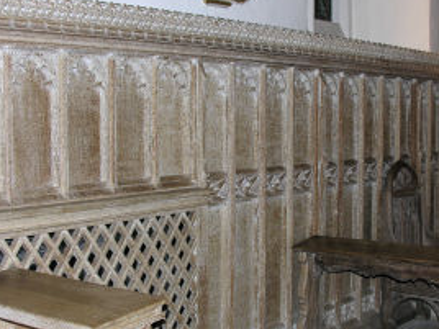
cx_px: 228
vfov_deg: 24.3
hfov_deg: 32.2
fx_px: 761
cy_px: 207
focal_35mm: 60
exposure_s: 1/60.1
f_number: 2.8
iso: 60
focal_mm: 8.9
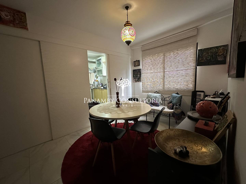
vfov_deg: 85.7
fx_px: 99
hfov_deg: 102.1
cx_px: 123
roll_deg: +2.2
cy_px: 92
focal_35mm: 14
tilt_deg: -6.6
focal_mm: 2.22
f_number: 2.2
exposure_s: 1/60
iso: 640
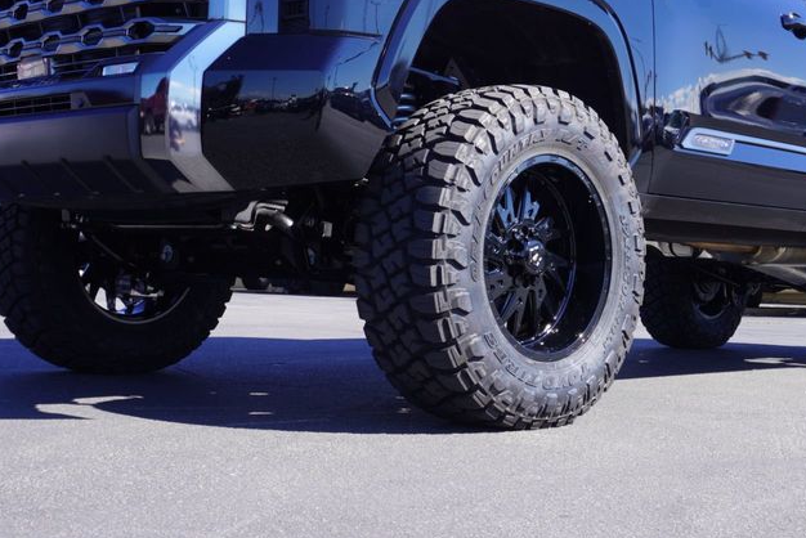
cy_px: 106
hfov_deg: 36.7
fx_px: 1209
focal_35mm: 54
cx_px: 494
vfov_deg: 24.7
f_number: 8
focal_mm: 22
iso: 100
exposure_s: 1/100
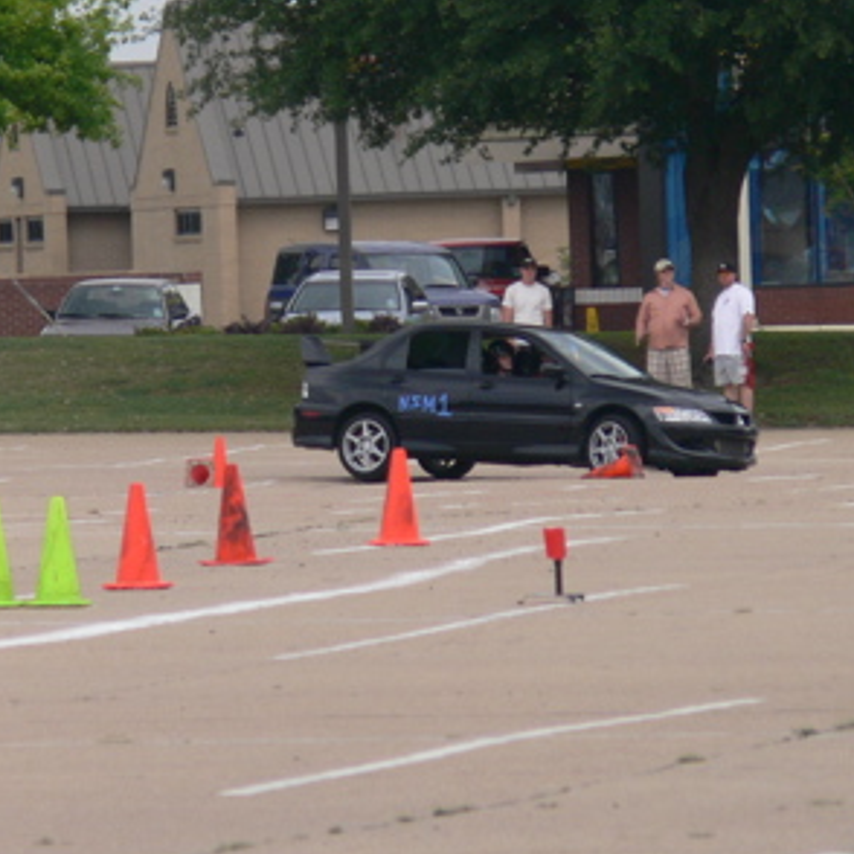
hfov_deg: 2.2
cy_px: 195
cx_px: 209
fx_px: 22581
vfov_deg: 2.2
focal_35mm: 809
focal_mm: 88.8
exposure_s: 1/640
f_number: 4.5
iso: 100
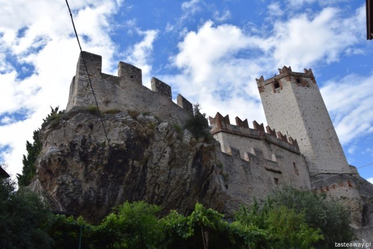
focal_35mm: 33
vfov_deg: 40.0
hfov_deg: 57.2
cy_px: 124
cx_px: 186
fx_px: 342
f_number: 8
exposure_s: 1/250
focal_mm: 22
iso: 200
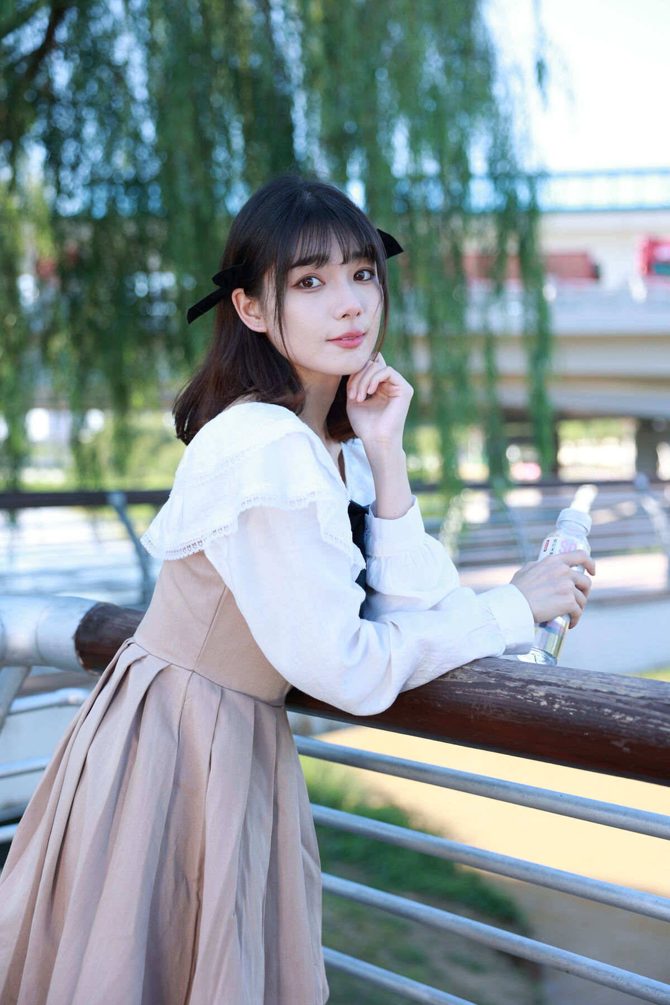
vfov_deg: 39.6
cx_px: 335
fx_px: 1396
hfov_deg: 27.0
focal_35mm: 50
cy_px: 502
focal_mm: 50
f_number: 2.8
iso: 100
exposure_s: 1/250
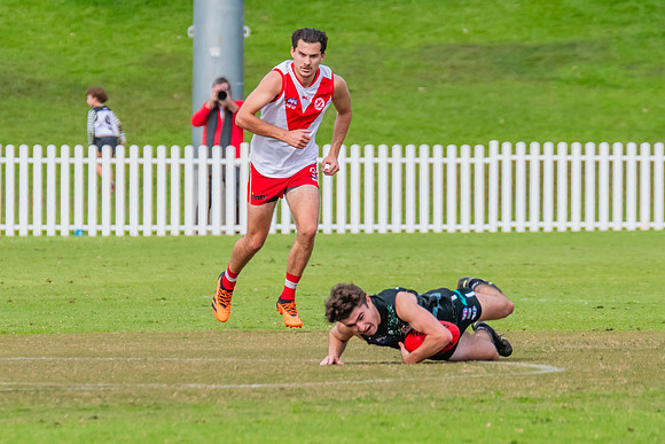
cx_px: 353
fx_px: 16131
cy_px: 224
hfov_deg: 2.4
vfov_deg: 1.6
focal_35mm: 873
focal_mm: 420
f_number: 7.1
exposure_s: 1/1600
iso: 800
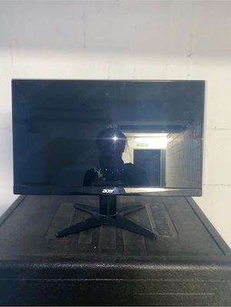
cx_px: 116
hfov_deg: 53.1
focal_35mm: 26
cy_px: 154
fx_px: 231
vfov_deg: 67.3
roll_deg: -0.6
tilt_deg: -11.2
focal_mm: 4.25
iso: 80
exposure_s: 1/4
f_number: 1.8
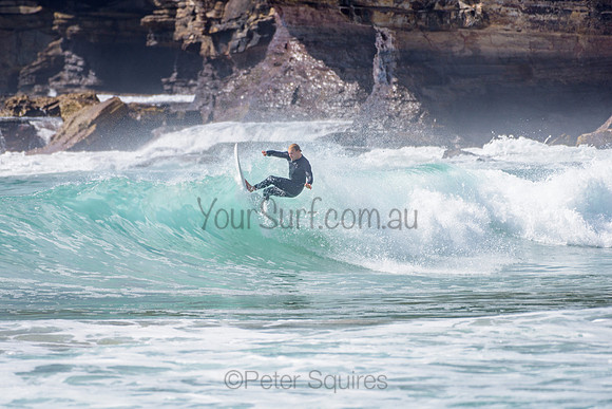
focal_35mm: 613
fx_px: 10425
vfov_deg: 2.2
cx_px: 237
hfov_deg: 3.4
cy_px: 186
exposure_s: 1/2000
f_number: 5.6
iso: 125
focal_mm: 500
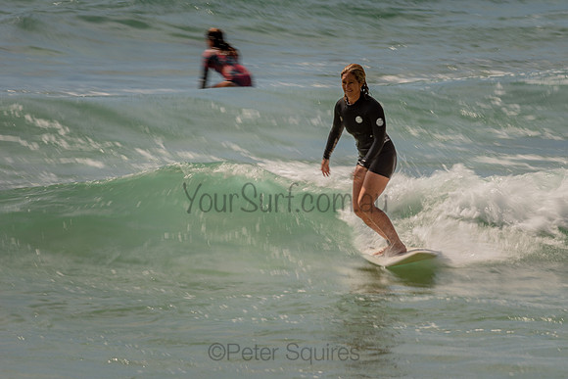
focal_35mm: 613
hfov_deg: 3.4
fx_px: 9674
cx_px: 348
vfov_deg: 2.2
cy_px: 182
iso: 64
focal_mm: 500
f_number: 22
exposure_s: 1/20
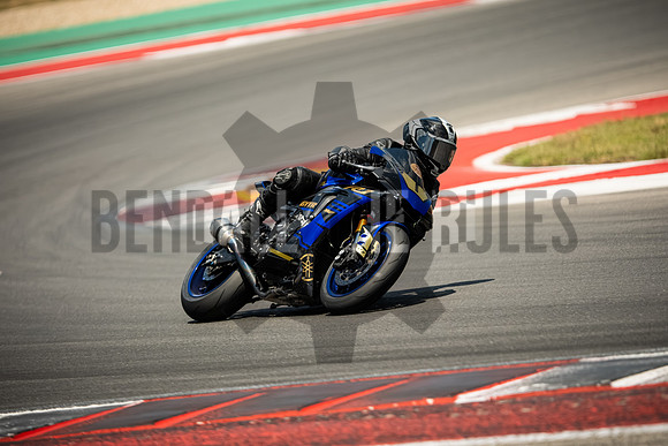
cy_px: 223
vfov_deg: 4.6
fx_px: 5568
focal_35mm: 300
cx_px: 334
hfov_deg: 6.9
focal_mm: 200
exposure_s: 1/2000
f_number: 2
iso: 2000
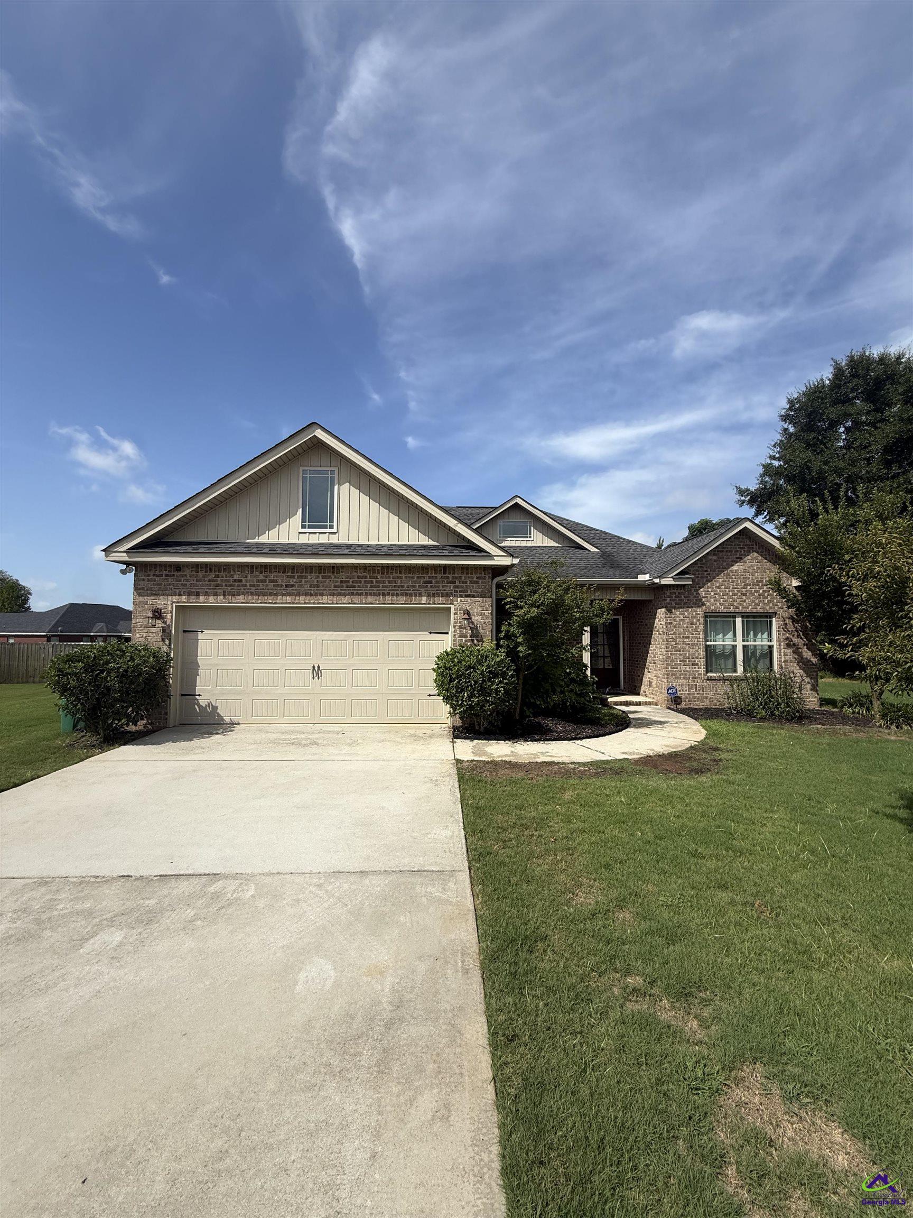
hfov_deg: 85.7
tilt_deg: +5.2
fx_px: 492
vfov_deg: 102.1
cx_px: 456
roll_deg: -0.9
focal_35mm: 14
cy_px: 609
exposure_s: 1/2717
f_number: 2.2
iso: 50
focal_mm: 2.22
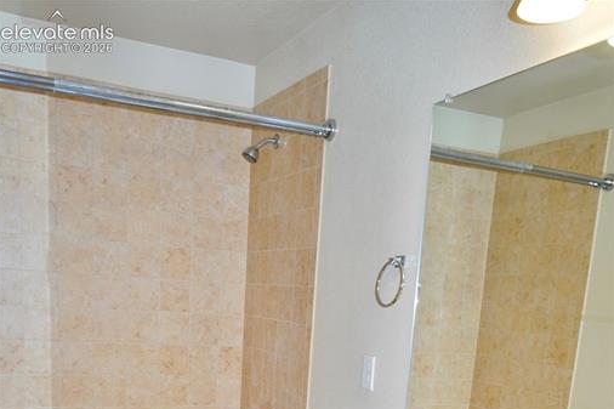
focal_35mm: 41
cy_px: 465
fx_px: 699
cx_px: 306
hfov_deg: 47.4
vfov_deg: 29.1
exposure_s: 1/100
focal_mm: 18
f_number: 4
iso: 800
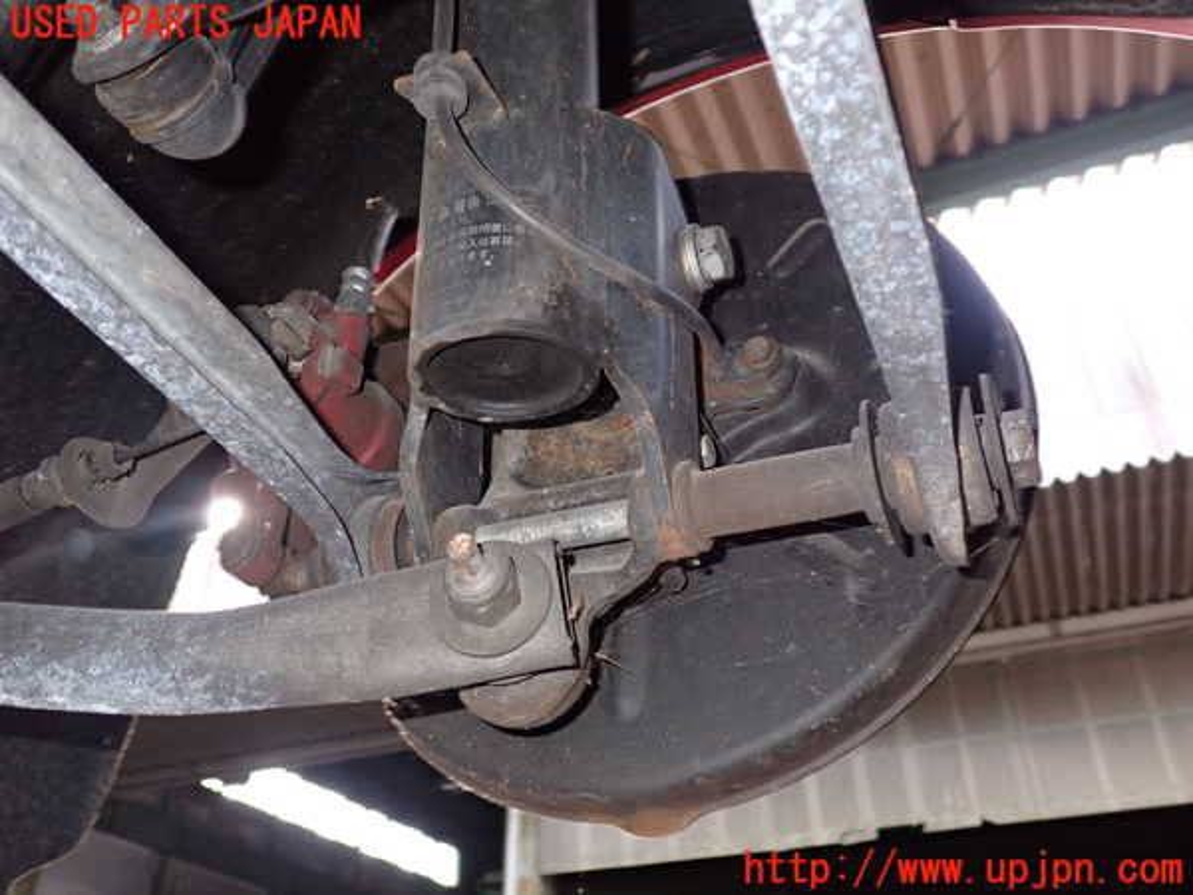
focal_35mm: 30
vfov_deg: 46.8
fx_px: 1034
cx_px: 596
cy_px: 448
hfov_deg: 60.0
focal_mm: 5.4
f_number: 6.3
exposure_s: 1/30
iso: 400
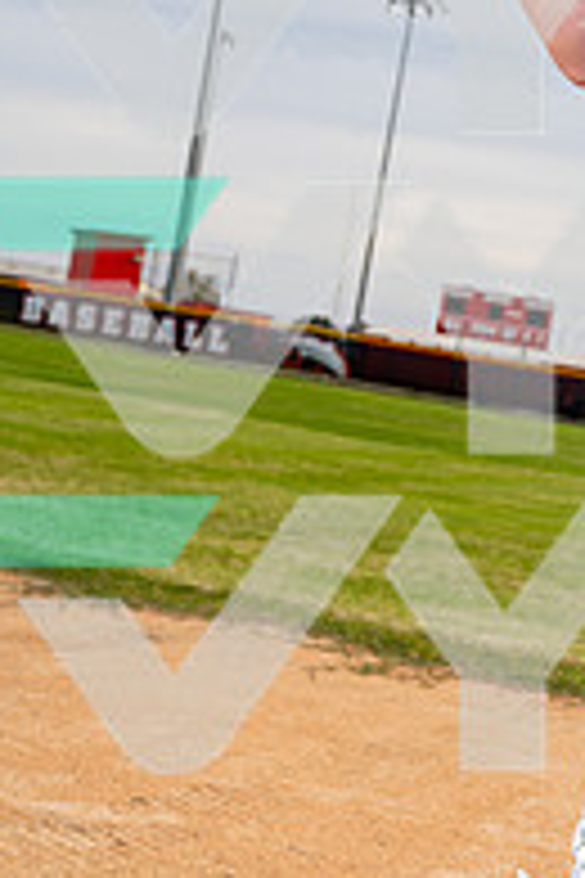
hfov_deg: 16.0
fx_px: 2023
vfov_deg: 24.4
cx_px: 621
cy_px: 320
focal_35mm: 83
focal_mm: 36
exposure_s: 1/250
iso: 100
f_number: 4
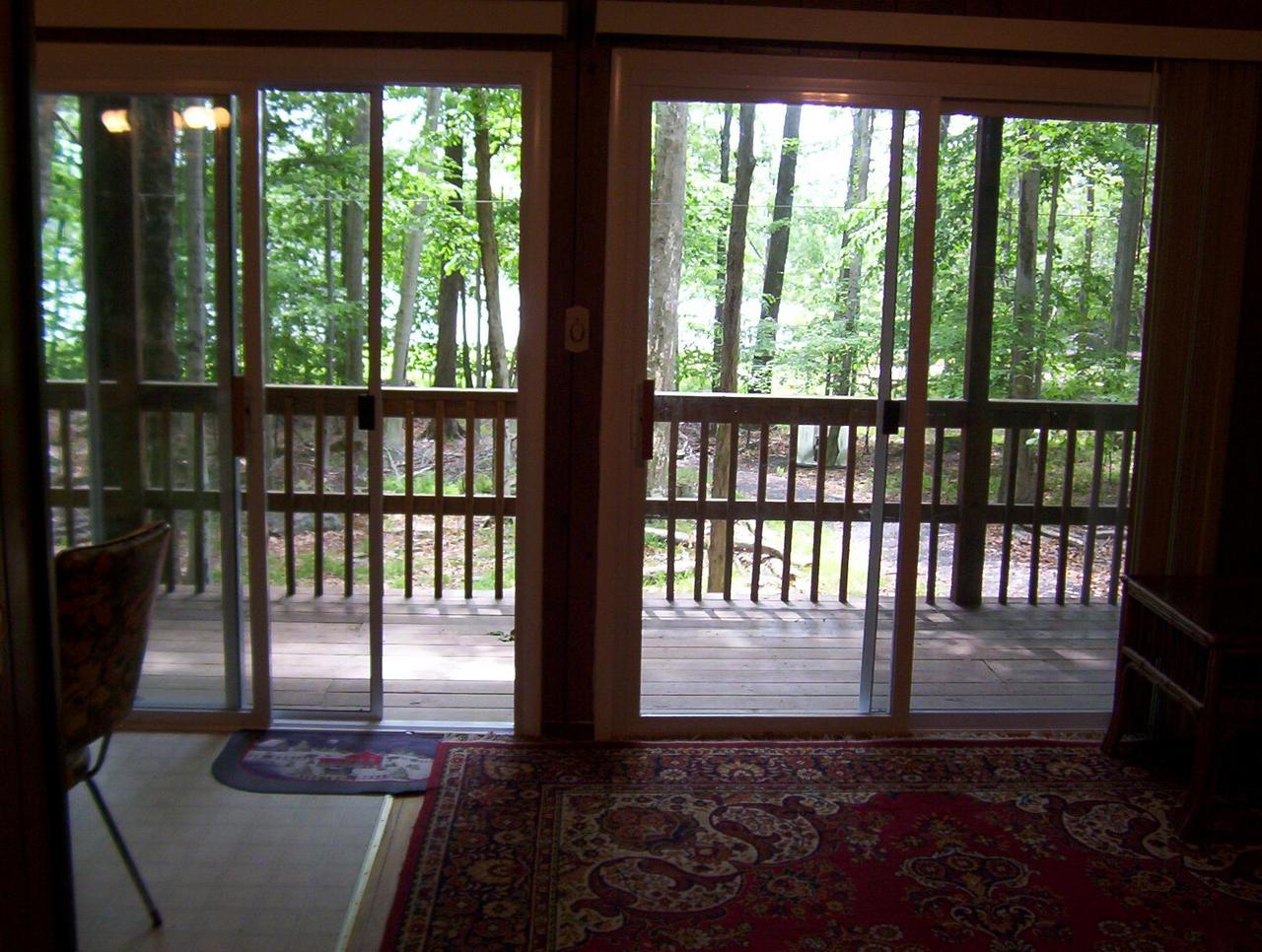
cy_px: 476
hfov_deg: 51.3
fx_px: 1315
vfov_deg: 39.8
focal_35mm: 36
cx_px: 631
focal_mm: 5.54
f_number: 2.76
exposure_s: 1/98.3
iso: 100
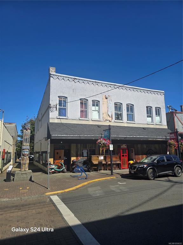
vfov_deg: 73.9
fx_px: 162
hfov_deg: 58.9
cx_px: 92
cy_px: 122
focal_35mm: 23
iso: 12
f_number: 1.7
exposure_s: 1/1030
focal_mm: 6.3
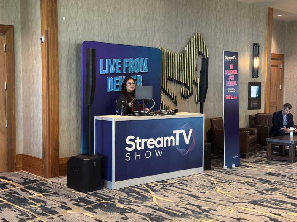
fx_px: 412
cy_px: 111
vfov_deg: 30.3
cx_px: 148
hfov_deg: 39.7
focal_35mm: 48
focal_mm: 6.8
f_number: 1.8
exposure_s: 1/40
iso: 320
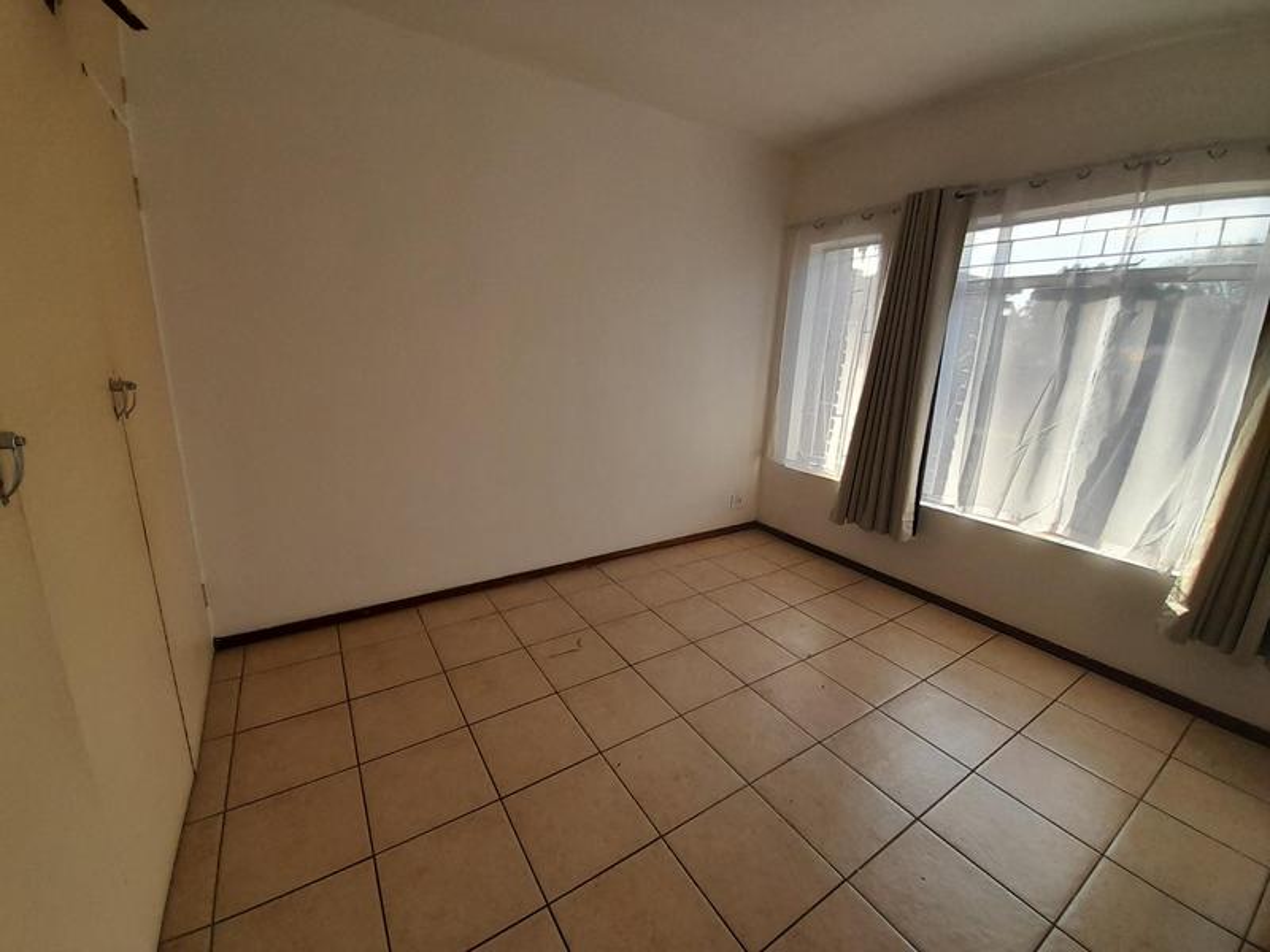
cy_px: 476
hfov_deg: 106.2
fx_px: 477
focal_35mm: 13
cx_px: 635
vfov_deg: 89.9
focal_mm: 1.13
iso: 50
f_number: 2.2
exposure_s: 1/100
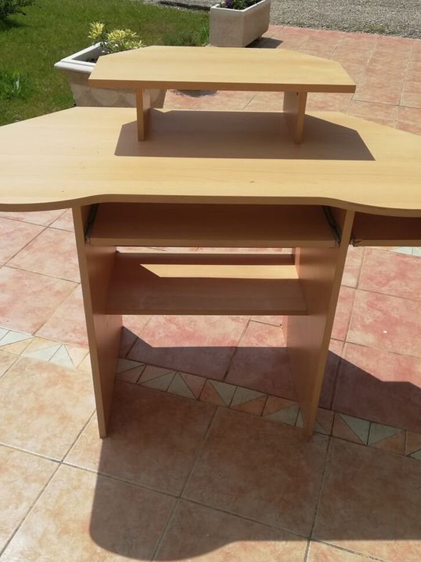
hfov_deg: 39.6
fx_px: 584
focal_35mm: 36
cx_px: 206
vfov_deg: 51.3
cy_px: 294
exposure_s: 1/2160
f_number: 2.2
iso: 50
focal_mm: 3.81
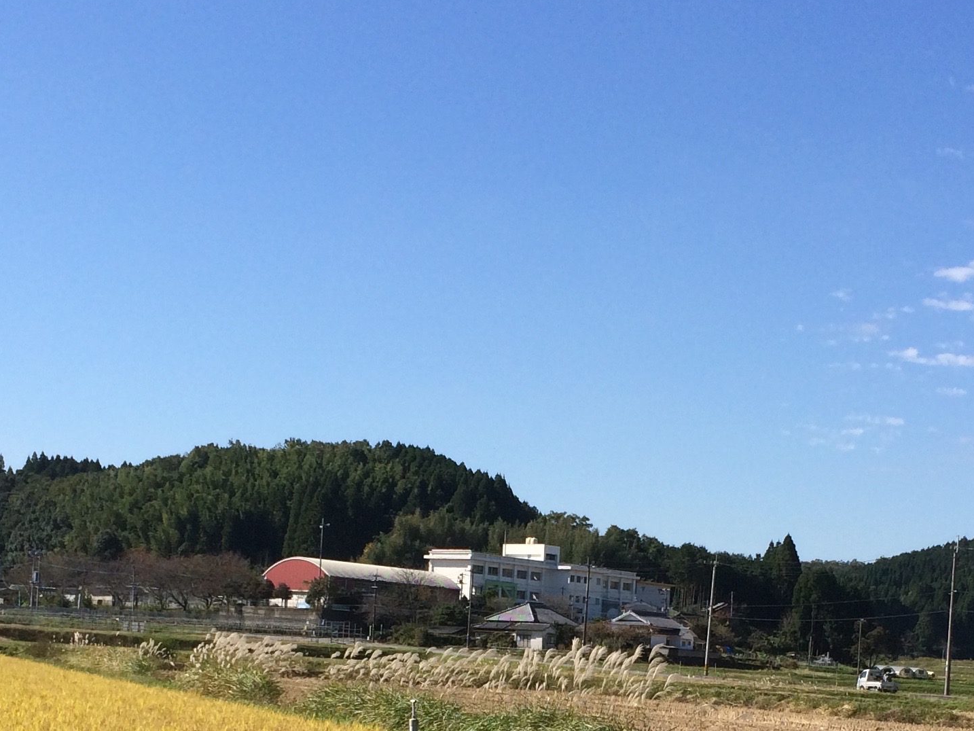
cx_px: 596
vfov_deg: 21.5
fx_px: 1857
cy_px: 736
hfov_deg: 29.3
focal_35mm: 66
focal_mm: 4.15
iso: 32
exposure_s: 1/2160
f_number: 2.2
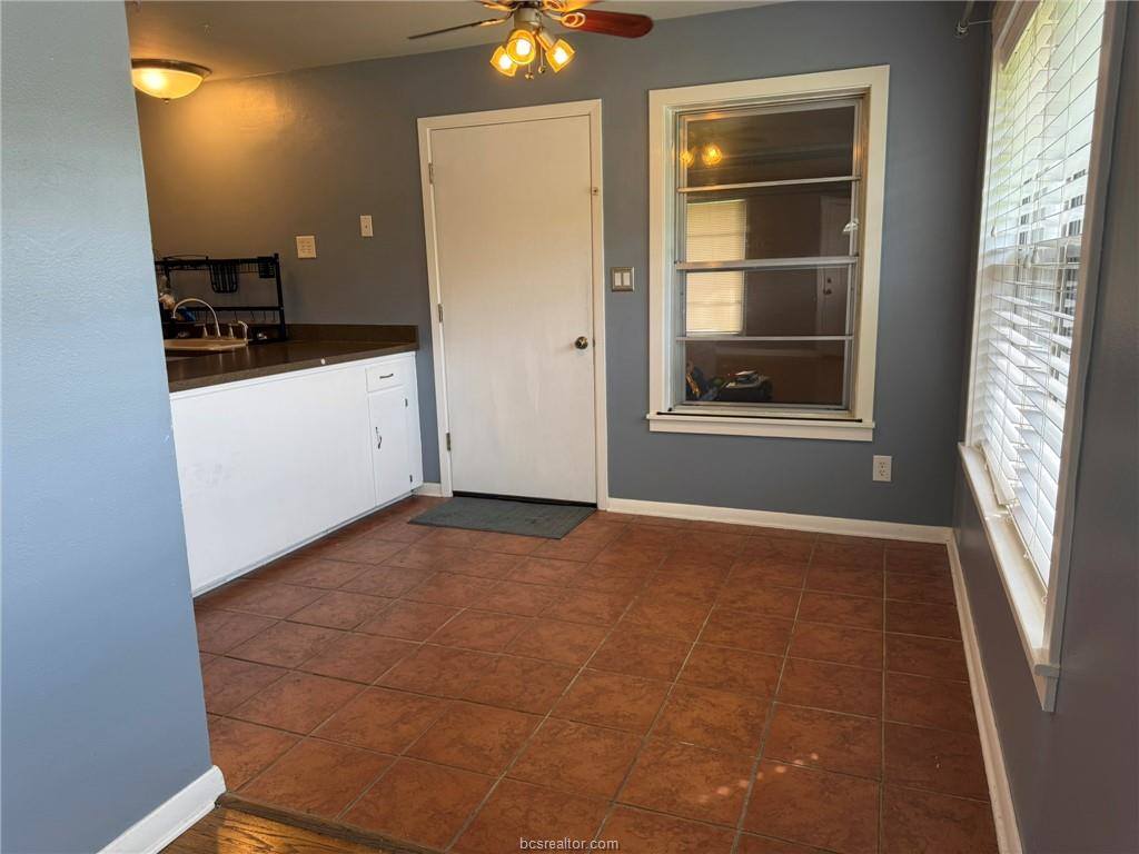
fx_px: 790
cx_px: 570
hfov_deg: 71.6
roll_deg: +1.5
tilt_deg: -10.2
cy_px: 427
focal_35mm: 24
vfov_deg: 56.8
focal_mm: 6.76
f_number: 1.78
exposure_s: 1/120
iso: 125
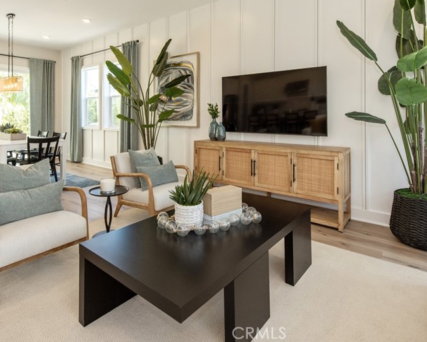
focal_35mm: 21
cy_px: 115
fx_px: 265
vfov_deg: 63.9
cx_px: 187
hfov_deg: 77.3
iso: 640
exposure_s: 1/125
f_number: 5.6
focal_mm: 14
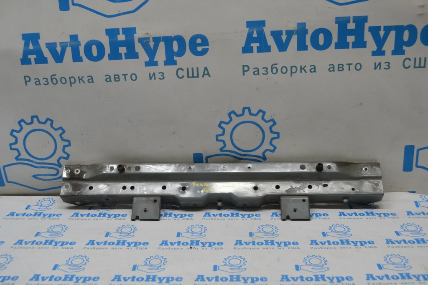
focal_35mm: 42
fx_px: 499
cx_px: 214
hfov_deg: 46.4
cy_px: 142
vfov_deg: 31.9
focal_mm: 28
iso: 400
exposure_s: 1/100
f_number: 5
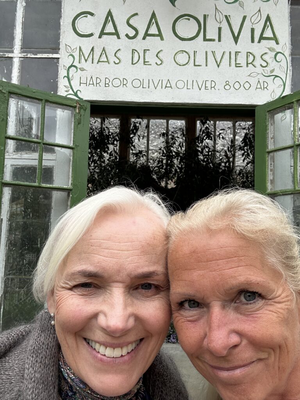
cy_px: 200
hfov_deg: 46.8
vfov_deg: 60.0
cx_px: 150
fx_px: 347
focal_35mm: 30
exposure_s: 1/304
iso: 25
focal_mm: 2.69
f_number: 1.9
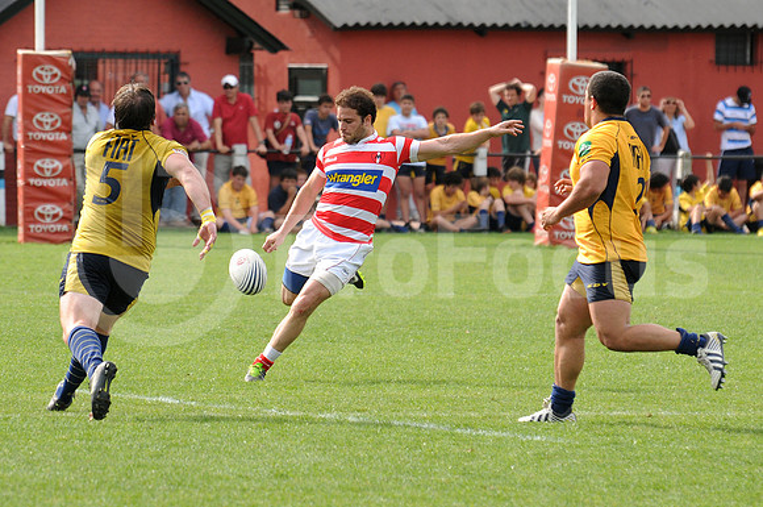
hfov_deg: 6.9
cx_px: 382
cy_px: 254
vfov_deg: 4.6
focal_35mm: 300
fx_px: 6349
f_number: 5.3
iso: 320
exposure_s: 1/640
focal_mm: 200
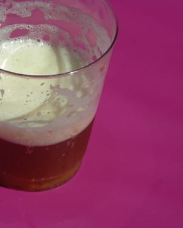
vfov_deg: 12.7
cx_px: 54
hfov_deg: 10.2
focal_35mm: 152
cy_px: 114
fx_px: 1028
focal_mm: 19.2
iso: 50
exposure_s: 1/184
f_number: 10.6
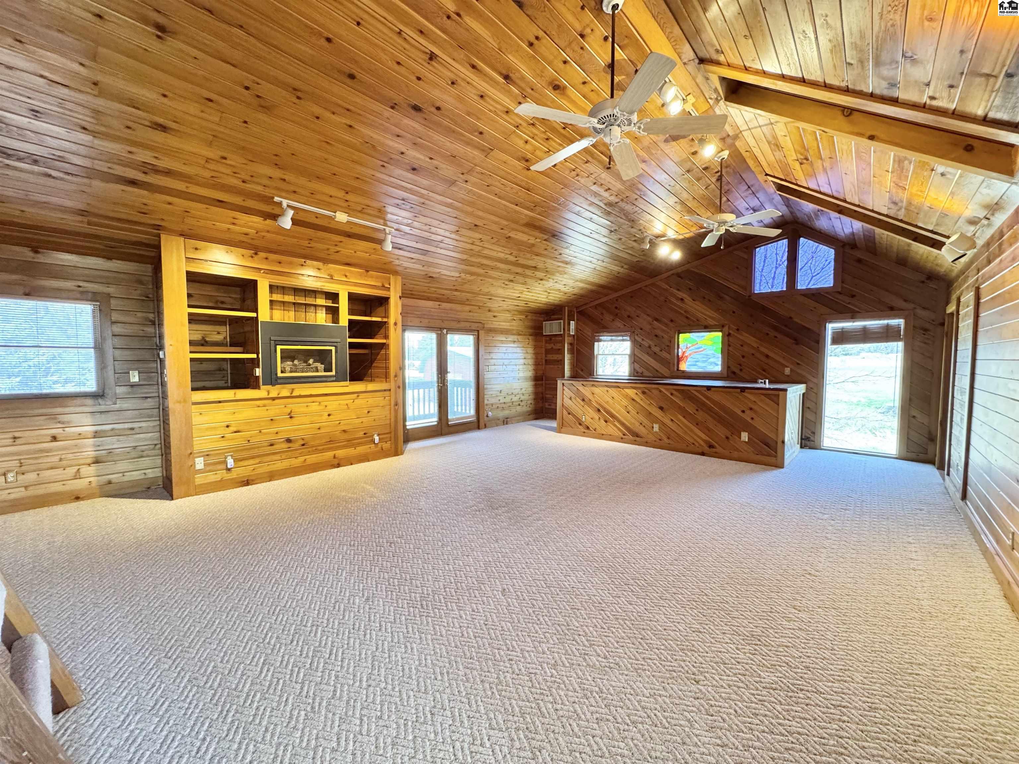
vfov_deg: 85.7
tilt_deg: -4.0
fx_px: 412
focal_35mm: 14
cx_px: 510
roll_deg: -0.3
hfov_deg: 102.1
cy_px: 382
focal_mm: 2.22
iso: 400
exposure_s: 1/60
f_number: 2.2
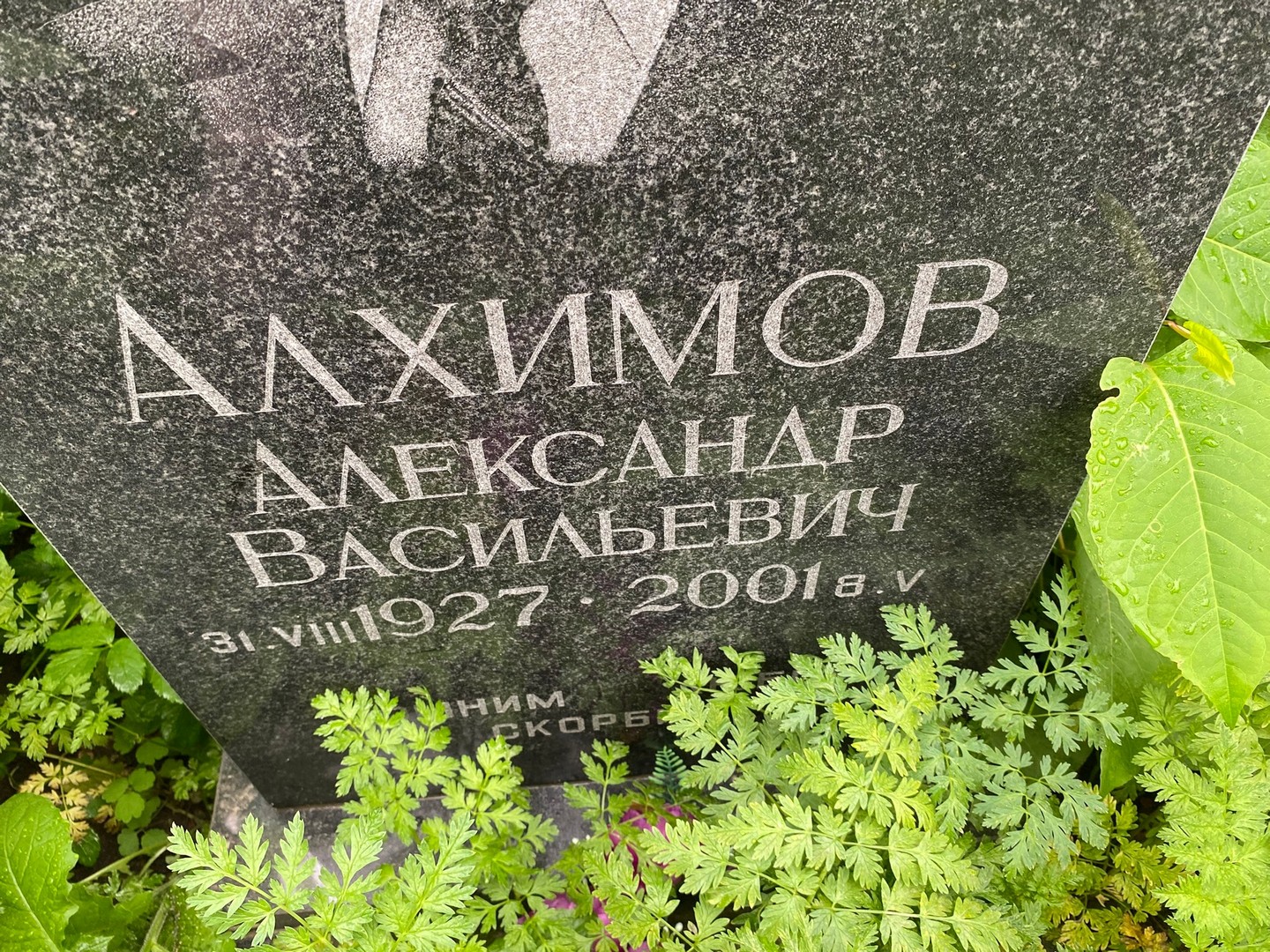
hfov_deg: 67.3
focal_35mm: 26
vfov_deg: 53.1
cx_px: 635
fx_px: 954
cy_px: 476
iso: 80
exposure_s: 1/121
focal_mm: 4.25
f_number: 1.8
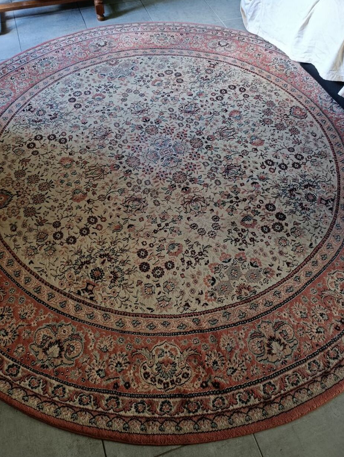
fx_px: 330
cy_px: 219
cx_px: 174
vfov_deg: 69.3
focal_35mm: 25
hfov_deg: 55.0
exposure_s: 1/50
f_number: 1.65
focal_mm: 6.11
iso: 1361
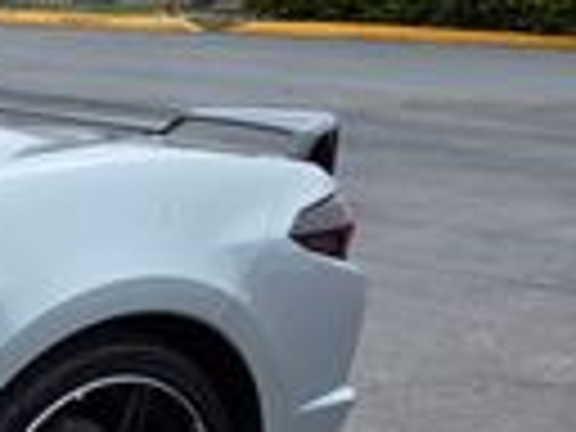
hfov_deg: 12.7
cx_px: -860
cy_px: 526
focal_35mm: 115
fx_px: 1914
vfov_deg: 12.6
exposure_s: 1/3540
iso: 80
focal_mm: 6.3
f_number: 1.7
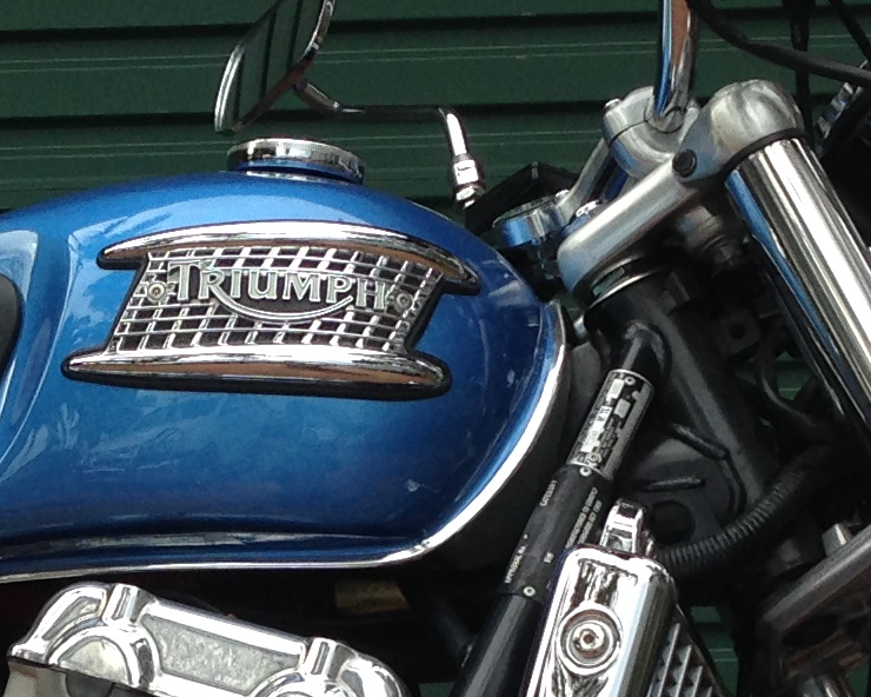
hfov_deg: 13.5
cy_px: 796
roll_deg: +0.9
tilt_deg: -8.5
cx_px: 135
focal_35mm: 142
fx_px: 3661
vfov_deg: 10.7
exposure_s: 1/264
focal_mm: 4.12
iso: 50
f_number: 2.4
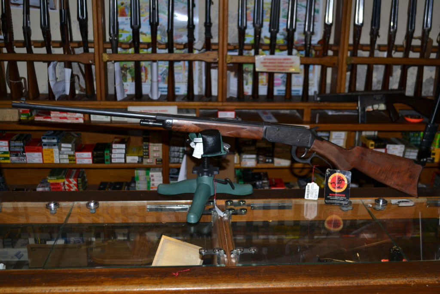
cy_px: 147
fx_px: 532
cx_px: 220
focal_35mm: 44
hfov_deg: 45.0
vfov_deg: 30.9
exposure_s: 1/60
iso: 100
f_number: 4.5
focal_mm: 29
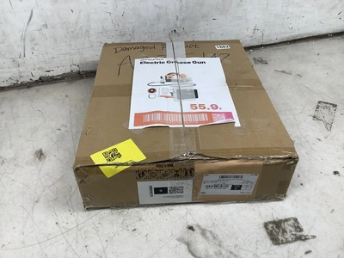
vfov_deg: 45.4
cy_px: 129
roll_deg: -0.1
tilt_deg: -41.0
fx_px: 308
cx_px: 172
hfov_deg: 58.4
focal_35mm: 31
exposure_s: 1/120
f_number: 2.4
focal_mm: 3.3
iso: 50
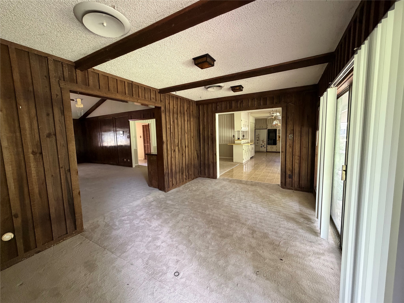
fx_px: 163
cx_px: 202
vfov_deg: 85.7
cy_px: 152
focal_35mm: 14
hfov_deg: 102.1
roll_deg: +2.1
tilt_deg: -5.2
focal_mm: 2.22
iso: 500
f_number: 2.2
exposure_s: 1/60
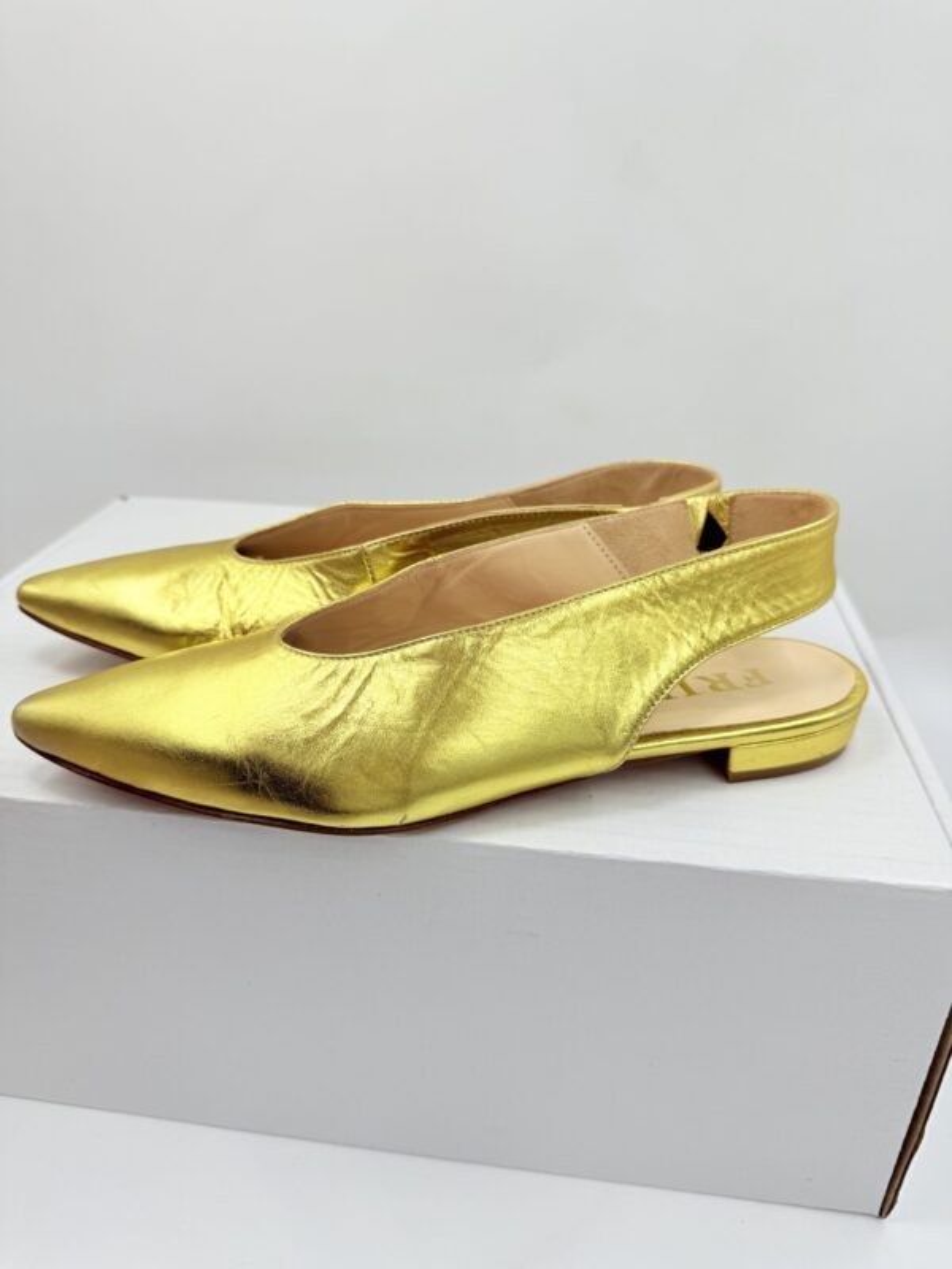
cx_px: 476
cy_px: 634
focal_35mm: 24
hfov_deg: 56.8
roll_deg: -0.6
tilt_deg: -25.5
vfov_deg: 71.6
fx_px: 880
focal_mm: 6.76
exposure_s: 1/1493
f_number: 1.78
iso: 80
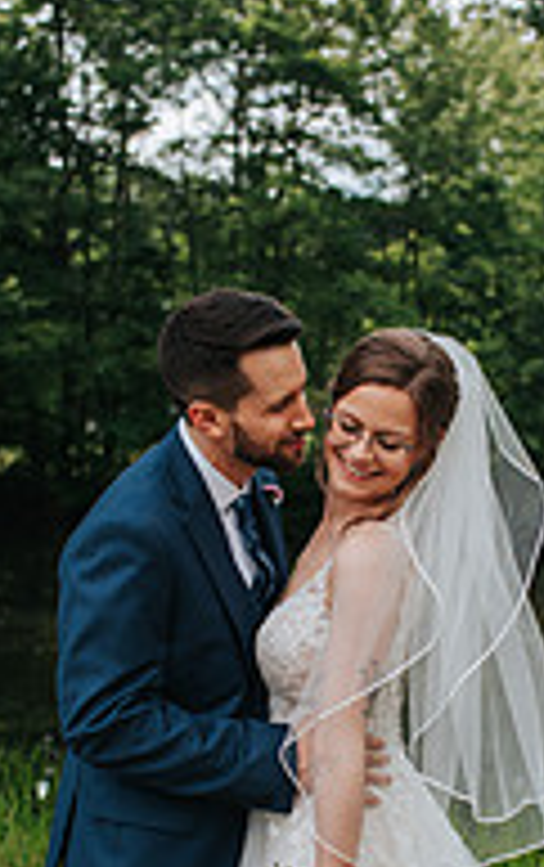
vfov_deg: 24.7
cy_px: 629
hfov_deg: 15.7
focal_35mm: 83
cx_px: 436
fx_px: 1964
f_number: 3.2
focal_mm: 35
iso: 110
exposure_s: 1/800
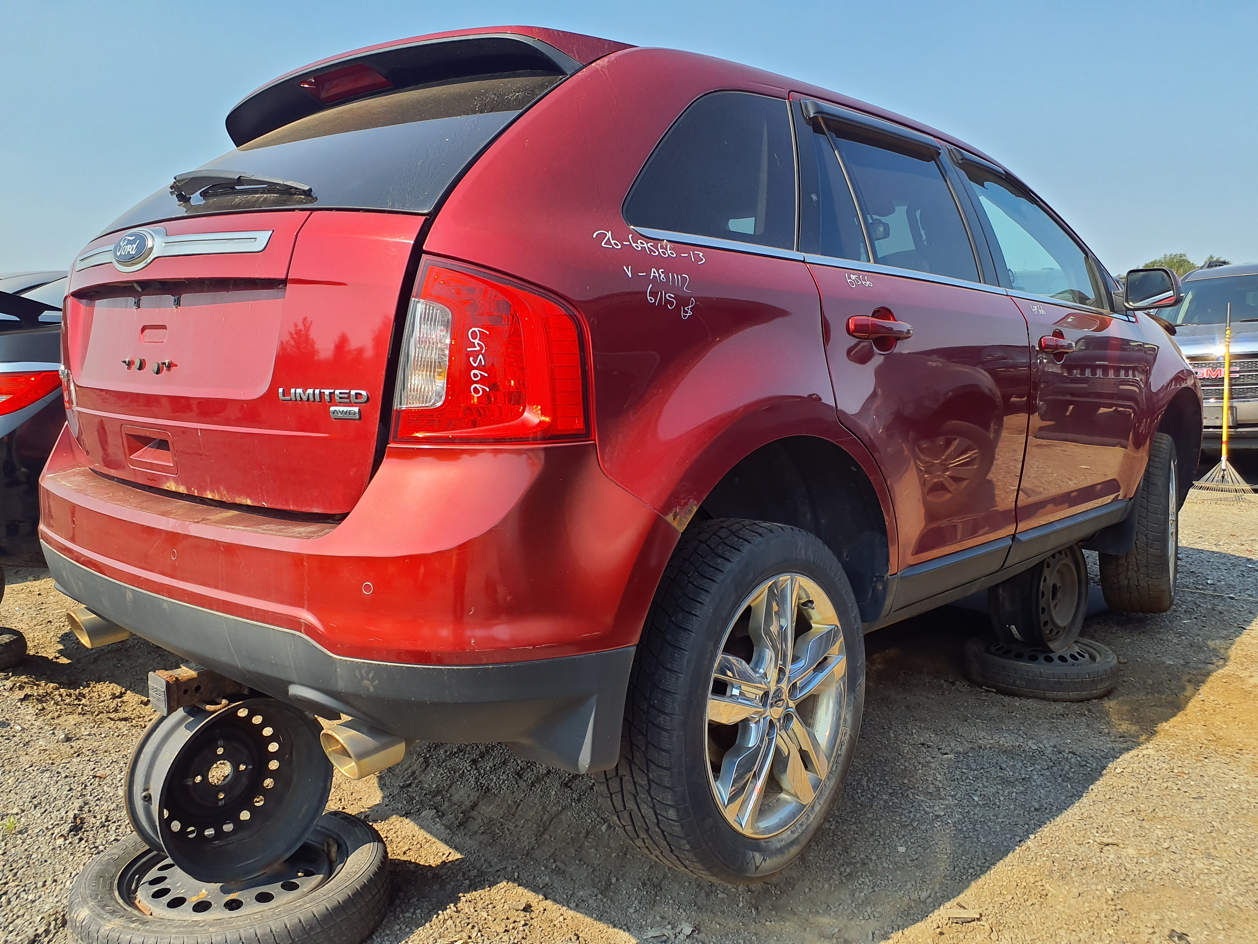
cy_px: 472
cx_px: 629
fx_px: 981
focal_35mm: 27
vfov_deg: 51.4
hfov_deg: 65.3
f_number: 1.9
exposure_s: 1/848
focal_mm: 3.58
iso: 40
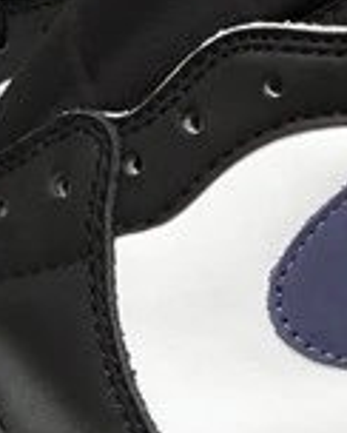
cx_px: 222
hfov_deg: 9.9
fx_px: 2011
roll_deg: +0.0
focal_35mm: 157
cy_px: 308
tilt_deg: -23.7
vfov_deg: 12.2
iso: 25
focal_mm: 3.3
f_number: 2.4
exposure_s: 1/196
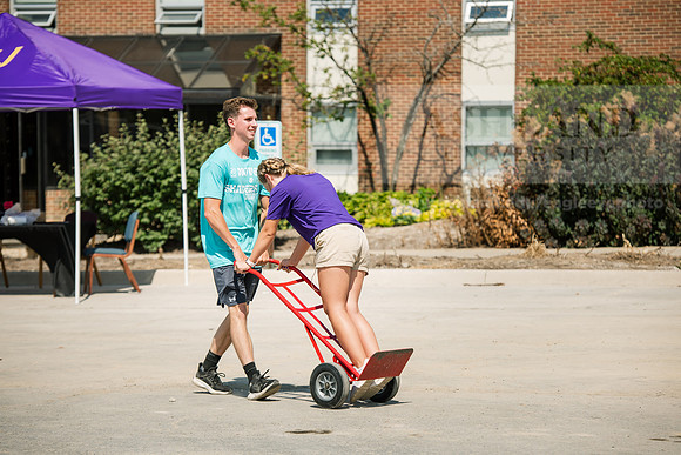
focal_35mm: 130
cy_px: 228
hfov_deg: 15.8
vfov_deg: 10.6
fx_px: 2460
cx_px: 340
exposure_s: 1/640
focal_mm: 130
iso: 64
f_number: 4.5
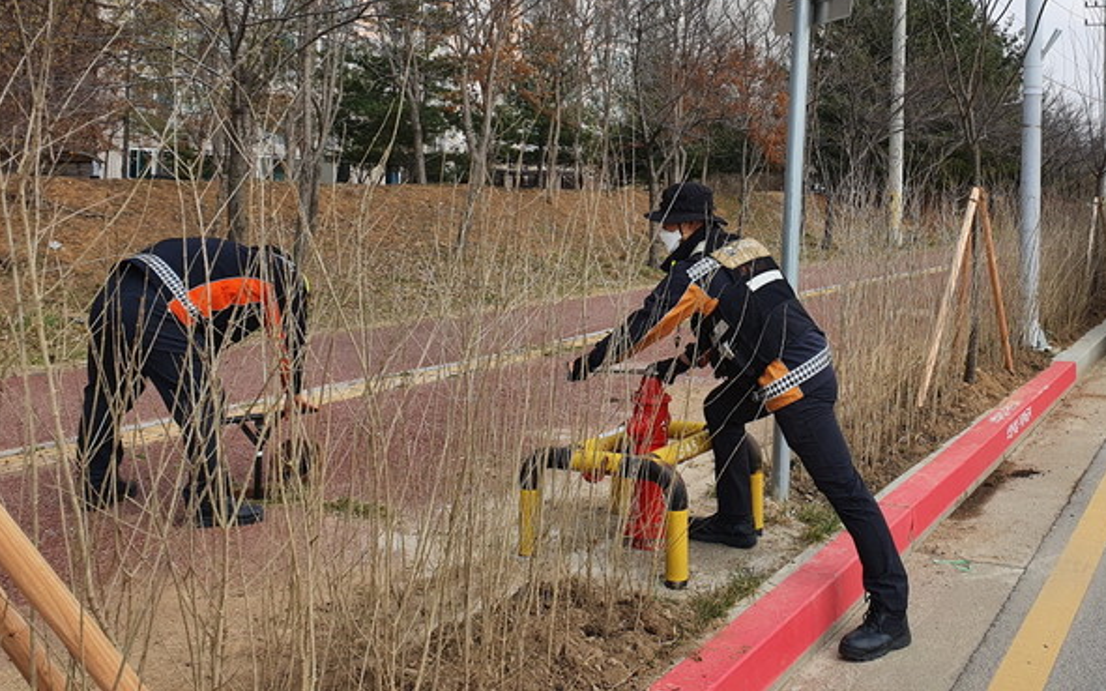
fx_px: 844
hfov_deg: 66.5
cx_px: 556
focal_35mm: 28
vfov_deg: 44.4
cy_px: 303
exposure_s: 1/1280
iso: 50
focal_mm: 4.32
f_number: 2.4
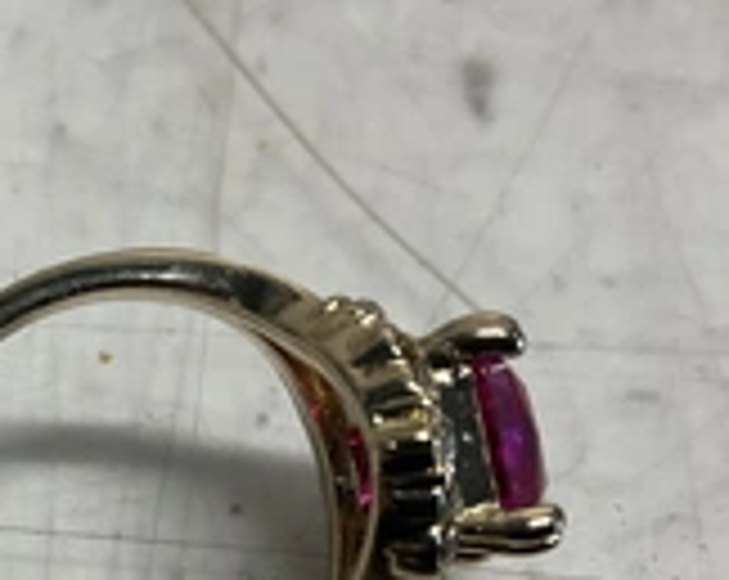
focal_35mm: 70
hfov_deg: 26.5
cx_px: 104
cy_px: 472
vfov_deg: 21.5
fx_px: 1508
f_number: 1.8
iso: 40
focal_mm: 3
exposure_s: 1/120
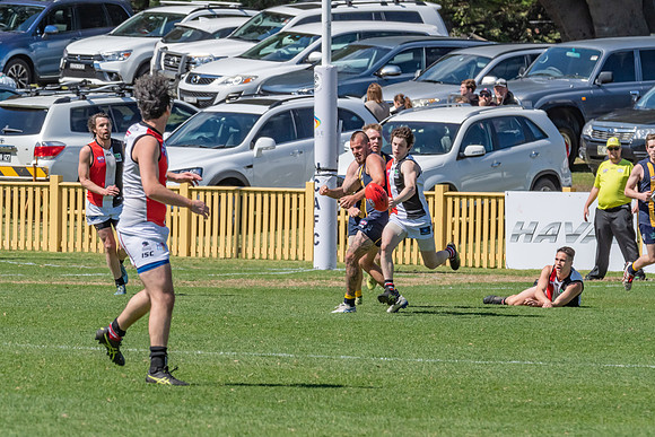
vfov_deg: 2.7
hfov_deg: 4.1
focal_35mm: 506
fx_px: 9206
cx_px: 310
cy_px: 230
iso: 800
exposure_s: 1/2500
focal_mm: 320
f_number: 13
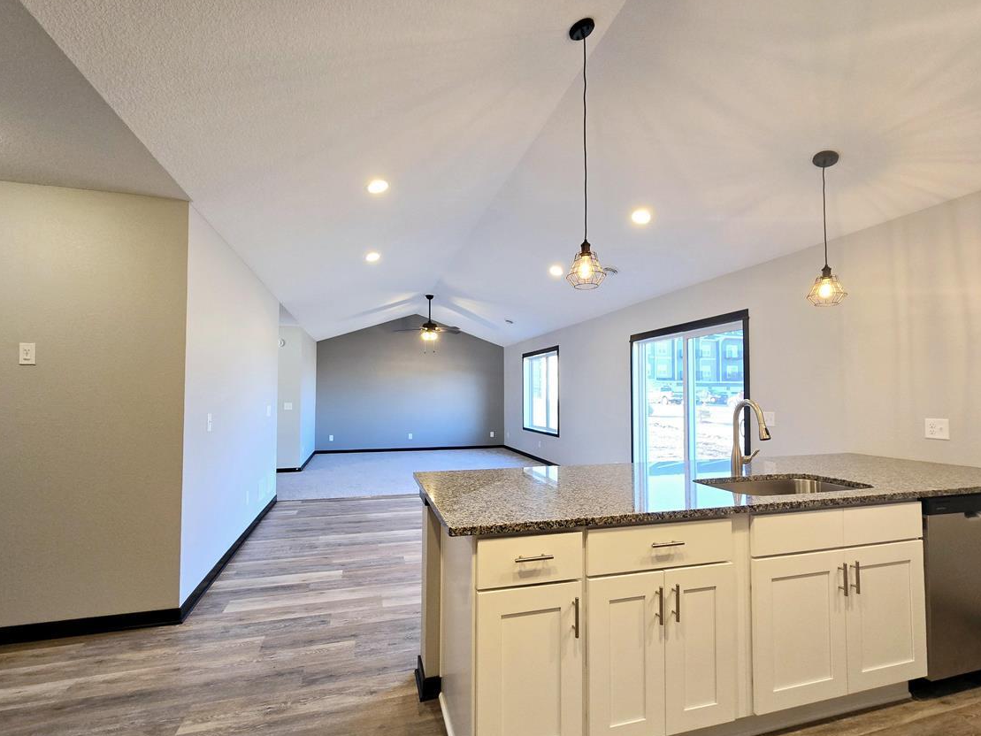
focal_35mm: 15
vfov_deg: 81.7
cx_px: 504
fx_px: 425
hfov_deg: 98.1
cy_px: 385
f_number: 2.2
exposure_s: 1/60.2
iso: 125
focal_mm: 2.2
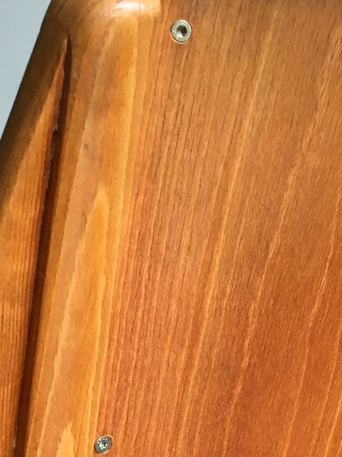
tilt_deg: -9.2
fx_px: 935
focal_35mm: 71
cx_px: 373
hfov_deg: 19.8
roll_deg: +2.3
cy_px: 440
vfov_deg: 26.2
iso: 32
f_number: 2.2
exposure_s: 1/33
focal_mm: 4.15
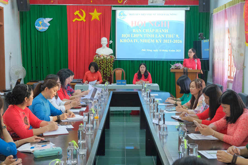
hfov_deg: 51.9
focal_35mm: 37
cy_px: 82
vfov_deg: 35.9
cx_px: 124
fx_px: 255
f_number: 4
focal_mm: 24.7
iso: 2500
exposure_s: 1/100
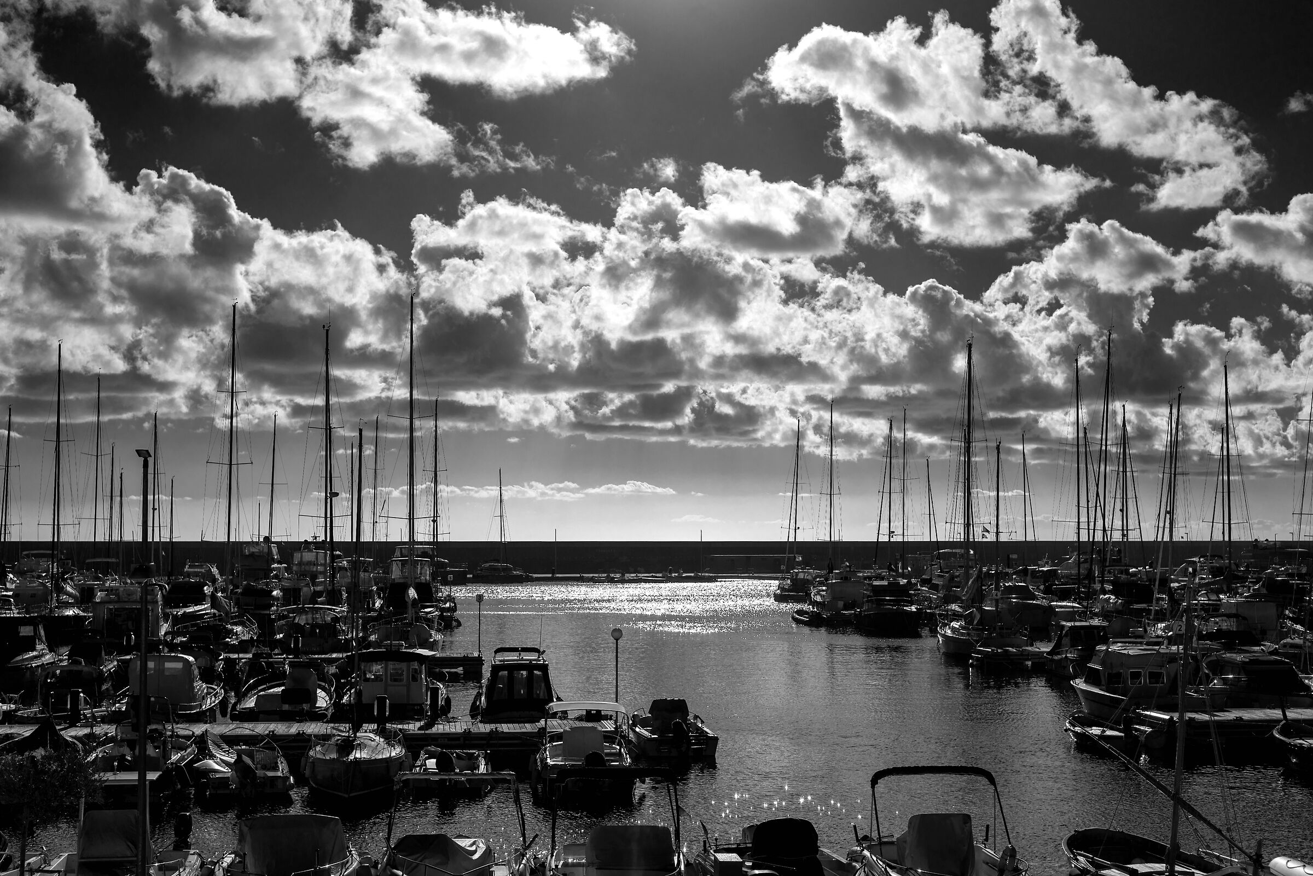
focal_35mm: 50
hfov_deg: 39.6
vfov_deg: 27.0
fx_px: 1824
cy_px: 438
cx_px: 656
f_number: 4
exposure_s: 1/8000
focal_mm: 50
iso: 100
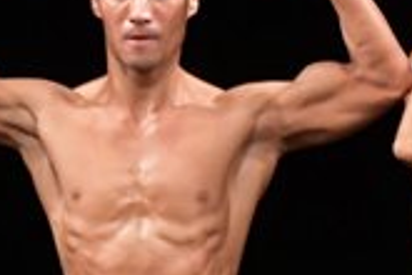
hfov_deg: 1.6
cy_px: 485
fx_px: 14510
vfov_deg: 1.1
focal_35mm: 1268
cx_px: 176
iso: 3200
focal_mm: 180
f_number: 5.6
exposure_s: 1/400
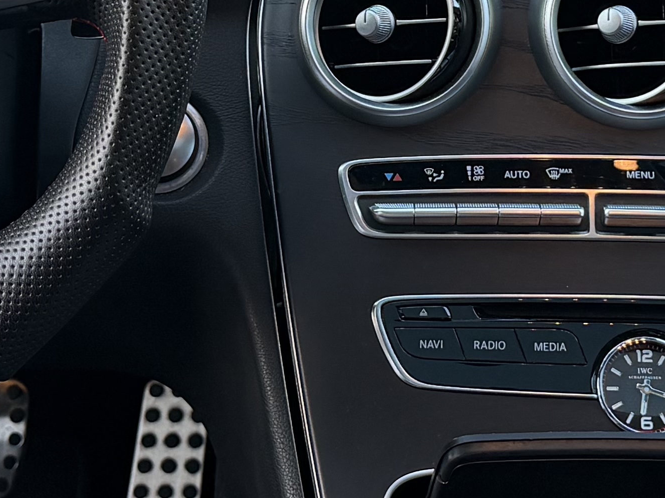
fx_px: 1979
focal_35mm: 103
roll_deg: -2.0
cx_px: 373
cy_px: 43
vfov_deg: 14.2
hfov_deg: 19.1
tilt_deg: -19.4
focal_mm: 6.76
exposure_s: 1/121
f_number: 1.78
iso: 200
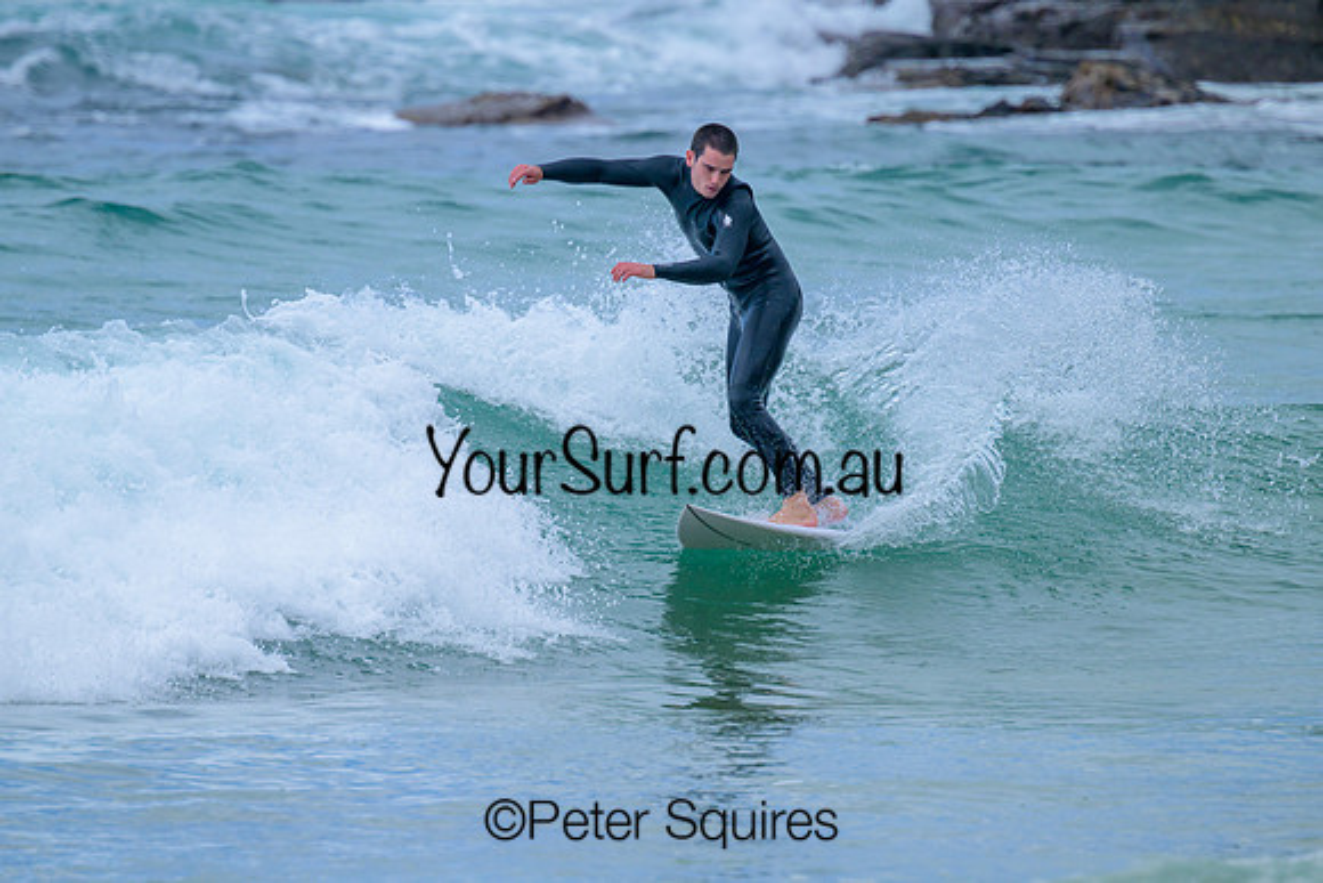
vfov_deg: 2.1
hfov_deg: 3.2
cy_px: 485
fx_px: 23593
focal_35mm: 642
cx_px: 585
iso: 450
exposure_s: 1/2000
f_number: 8
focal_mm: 560
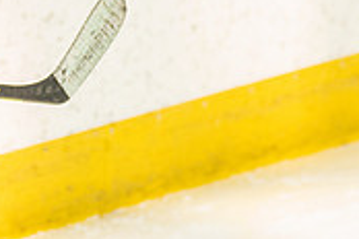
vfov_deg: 1.5
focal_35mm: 905
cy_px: 114
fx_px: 9024
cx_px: -342
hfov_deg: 2.3
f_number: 3.5
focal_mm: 186
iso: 1600
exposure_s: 1/2500
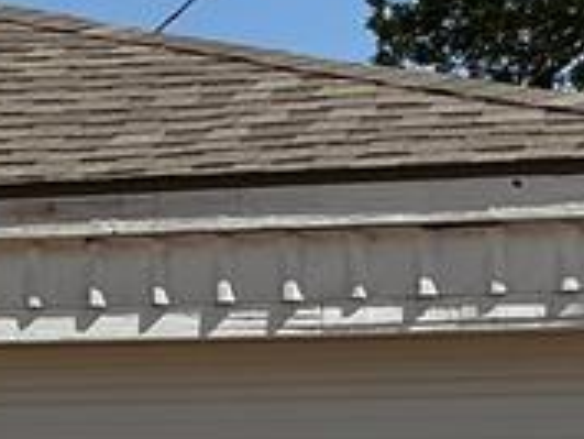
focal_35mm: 168
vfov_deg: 8.7
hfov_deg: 11.2
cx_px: -363
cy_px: 581
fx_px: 2836
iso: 25
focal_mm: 3
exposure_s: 1/2959
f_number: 1.8
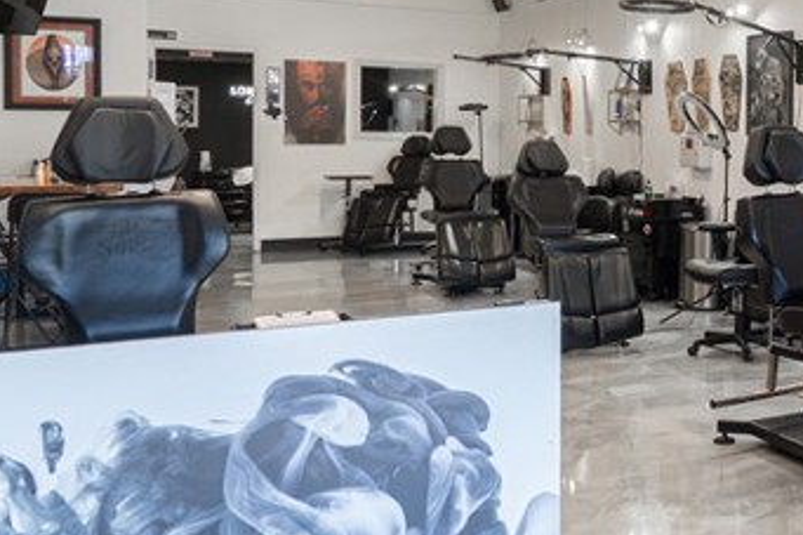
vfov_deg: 29.4
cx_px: 862
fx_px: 1003
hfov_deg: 37.3
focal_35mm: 45
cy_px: 134
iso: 100
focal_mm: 10
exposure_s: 1/6
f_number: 7.1
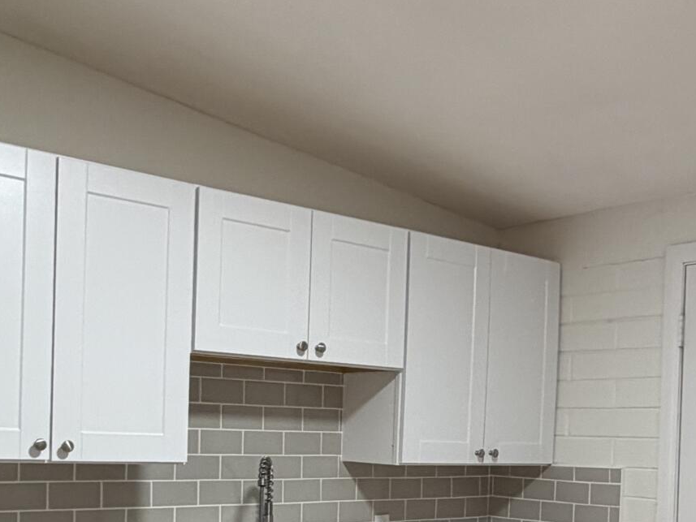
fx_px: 985
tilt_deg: -1.8
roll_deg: -0.8
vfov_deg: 28.7
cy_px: 456
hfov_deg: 38.8
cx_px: 391
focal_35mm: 49
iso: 160
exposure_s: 1/60
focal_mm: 2.22
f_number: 2.2
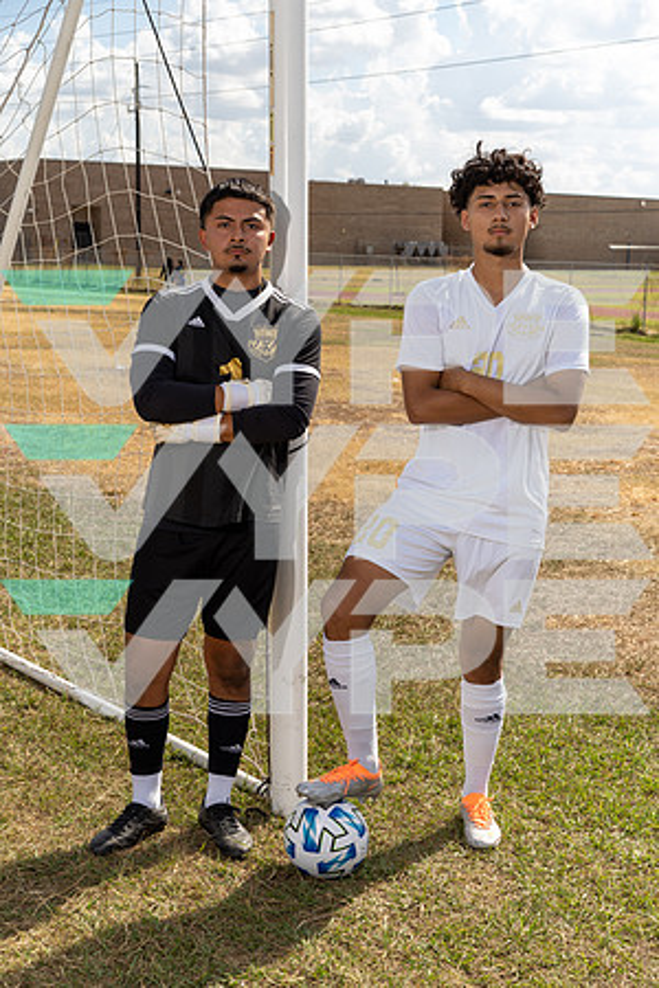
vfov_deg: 36.2
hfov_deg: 24.6
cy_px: 494
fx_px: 1510
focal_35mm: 55
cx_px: 330
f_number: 7.1
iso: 80
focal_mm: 55
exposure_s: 1/250
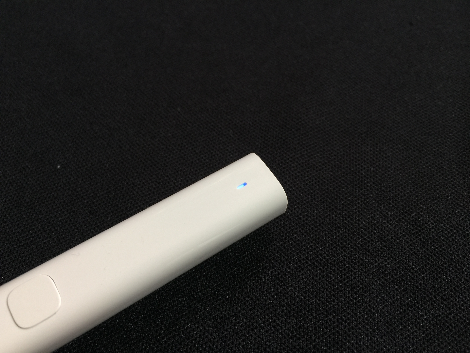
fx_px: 394
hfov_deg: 61.7
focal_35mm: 29
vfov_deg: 48.2
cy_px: 176
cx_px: 235
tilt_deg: -55.2
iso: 32
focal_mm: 4.15
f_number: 2.2
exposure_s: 1/15
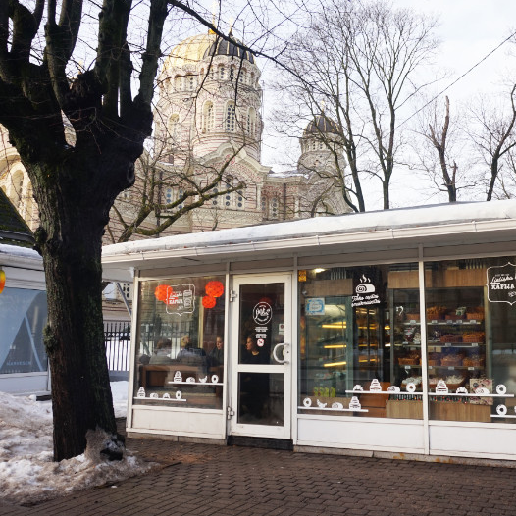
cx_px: 361
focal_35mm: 31
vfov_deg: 52.5
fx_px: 523
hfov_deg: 51.1
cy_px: 258
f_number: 7.1
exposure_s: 1/80
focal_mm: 16
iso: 100
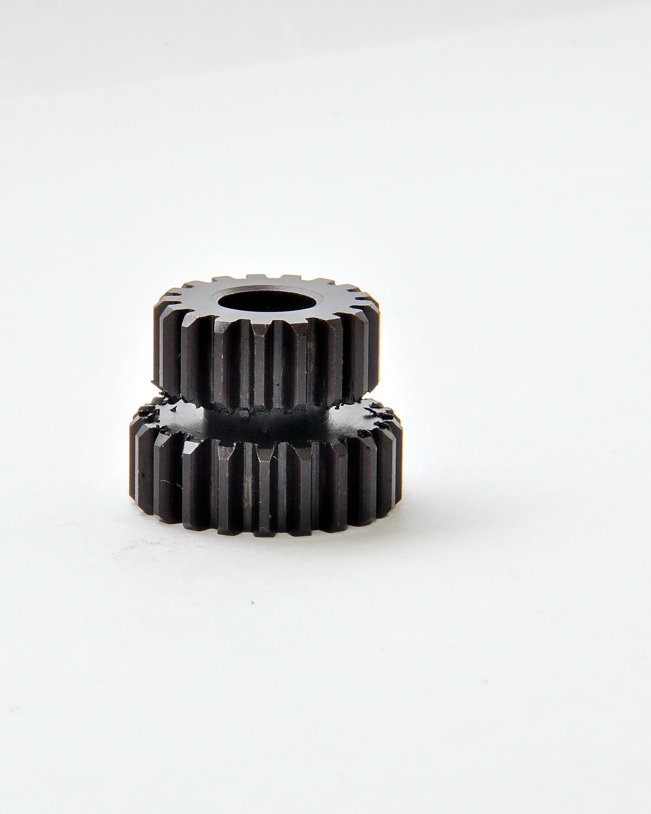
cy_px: 407
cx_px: 254
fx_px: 10212
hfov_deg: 3.7
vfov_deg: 4.6
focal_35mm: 424
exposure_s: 1/60
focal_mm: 200
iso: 400
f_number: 29
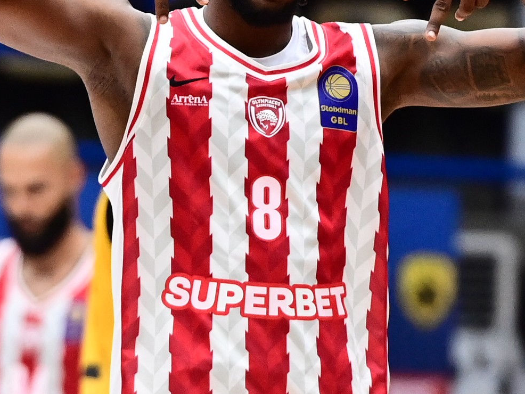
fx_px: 5325
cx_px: 250
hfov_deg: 5.6
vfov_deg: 4.2
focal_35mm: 351
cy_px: 98
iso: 4000
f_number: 3.2
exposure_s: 1/800
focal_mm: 200
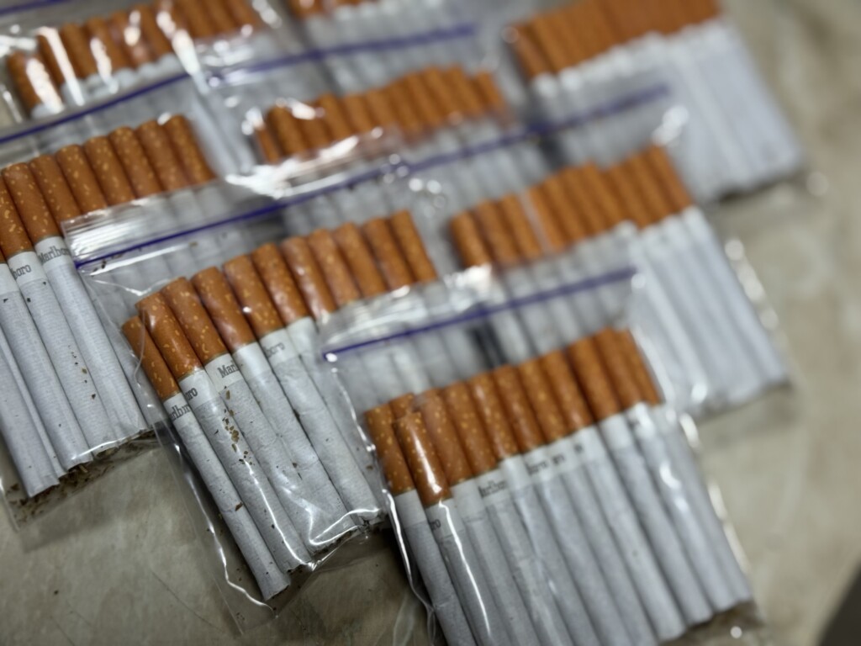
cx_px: 430
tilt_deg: -57.8
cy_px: 323
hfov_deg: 39.7
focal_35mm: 48
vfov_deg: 30.3
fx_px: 1194
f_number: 1.78
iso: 80
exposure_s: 1/50
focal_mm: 6.76
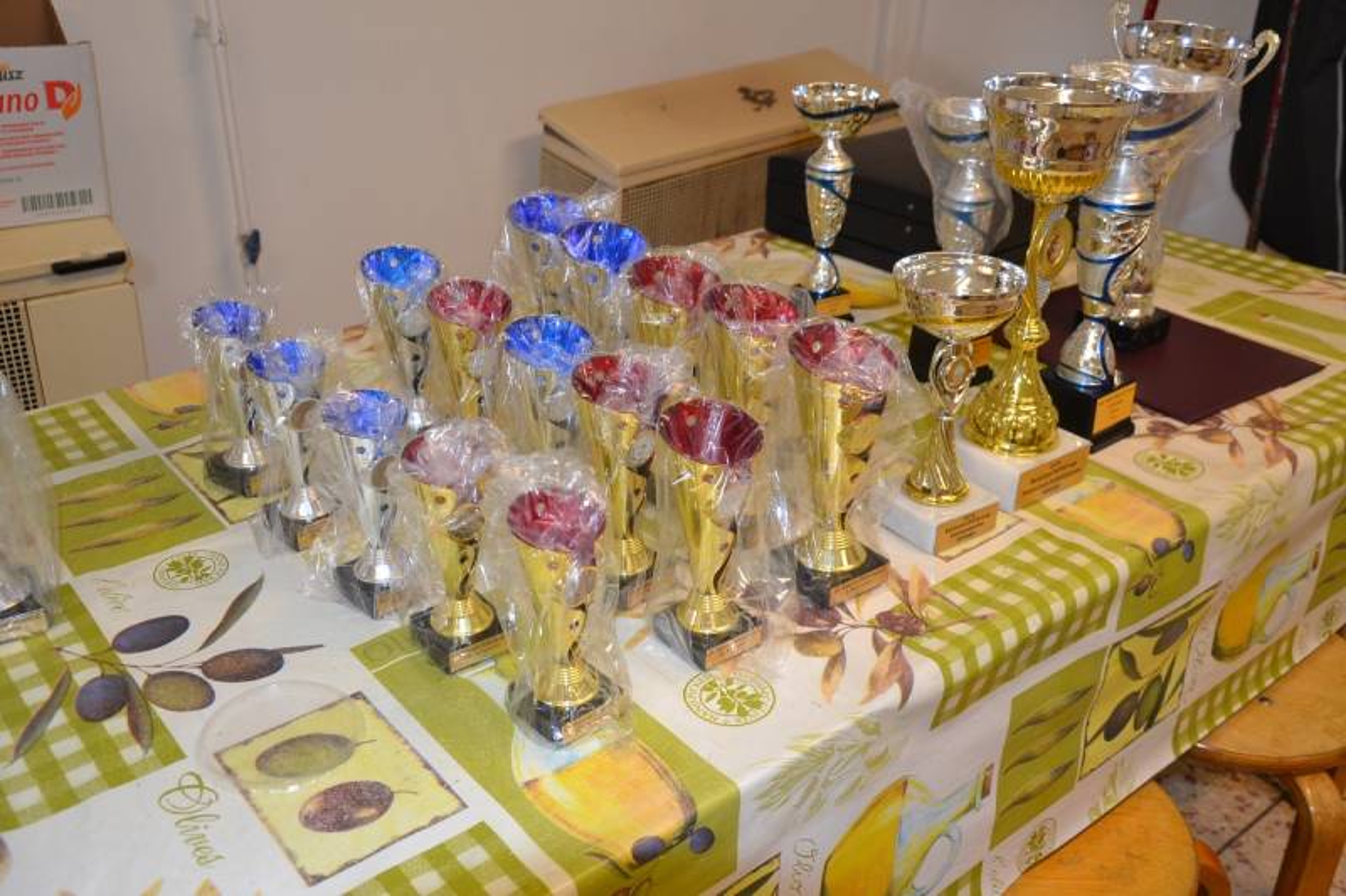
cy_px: 448
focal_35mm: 33
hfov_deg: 57.2
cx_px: 673
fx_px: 1233
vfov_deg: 40.0
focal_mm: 22
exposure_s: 1/60
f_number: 3.8
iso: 800
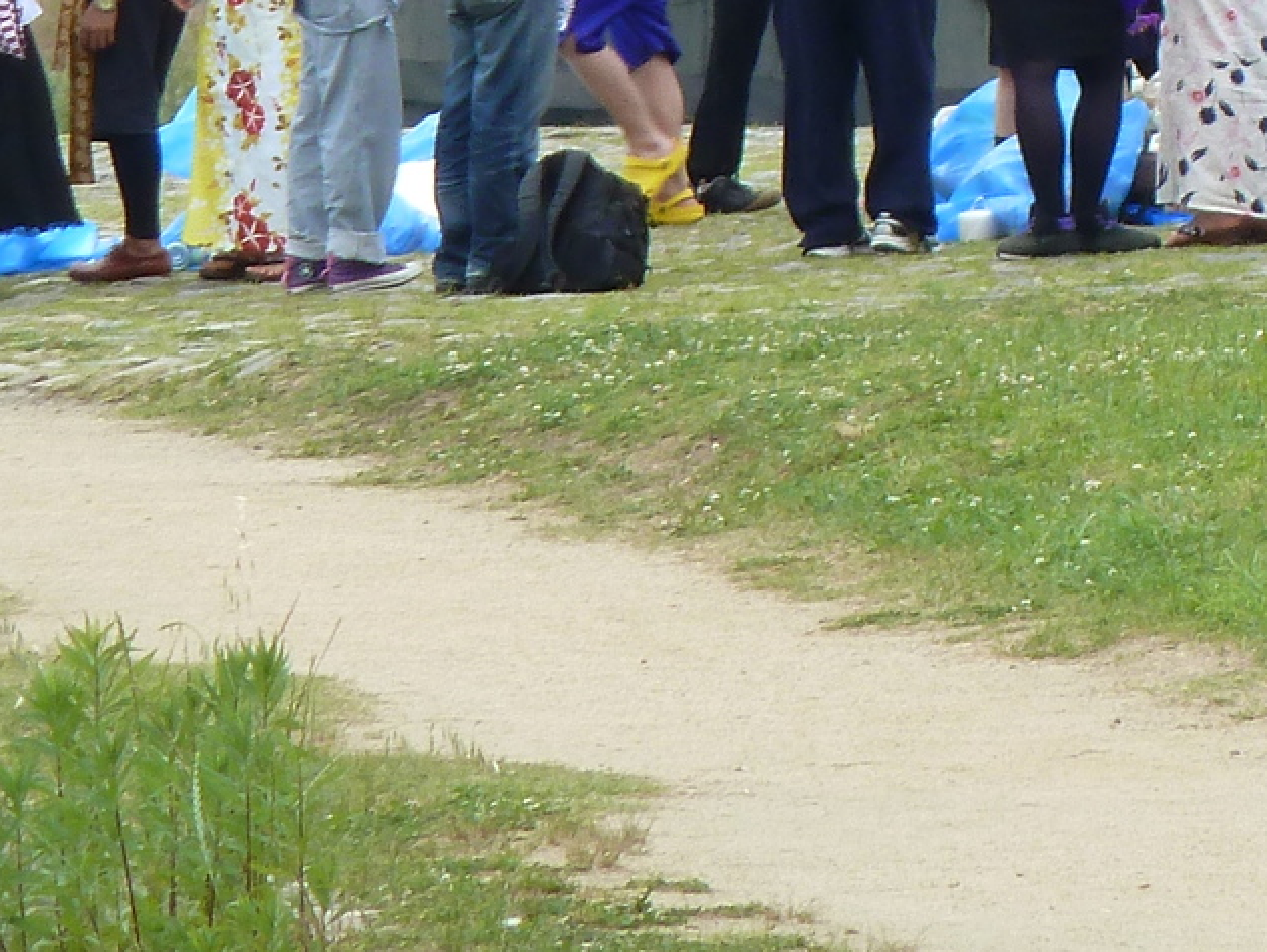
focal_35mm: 1011
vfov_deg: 1.5
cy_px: -98
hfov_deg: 2.0
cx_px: 1072
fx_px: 37025
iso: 100
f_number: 4.9
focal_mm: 49.2
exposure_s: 1/125
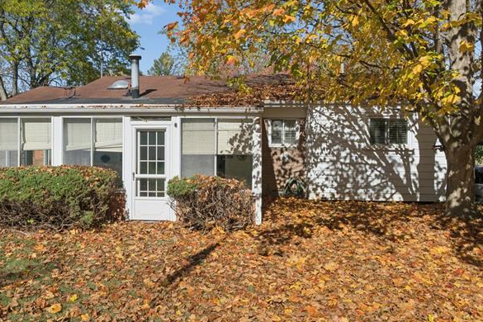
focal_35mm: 29
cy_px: 154
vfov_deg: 45.1
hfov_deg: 63.6
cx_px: 206
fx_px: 387
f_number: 8
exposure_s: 1/1600
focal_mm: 11
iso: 400
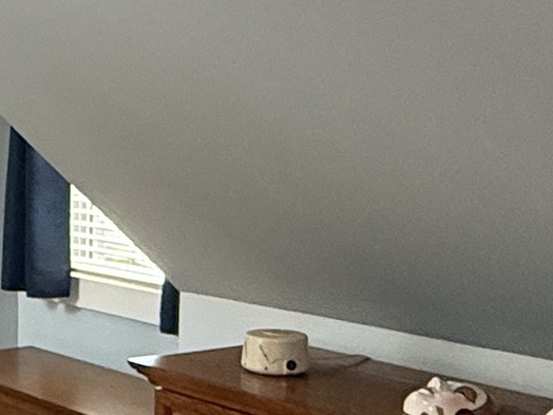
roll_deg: +1.5
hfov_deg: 19.8
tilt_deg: -7.2
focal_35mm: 82
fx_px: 1310
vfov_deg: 18.0
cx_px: -331
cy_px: 252
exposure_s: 1/120
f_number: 2.2
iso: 400
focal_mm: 2.22
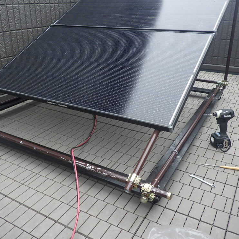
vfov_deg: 48.5
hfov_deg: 48.4
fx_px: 266
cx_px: 108
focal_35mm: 34
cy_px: 120
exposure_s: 1/160
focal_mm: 5
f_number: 3.5
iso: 125
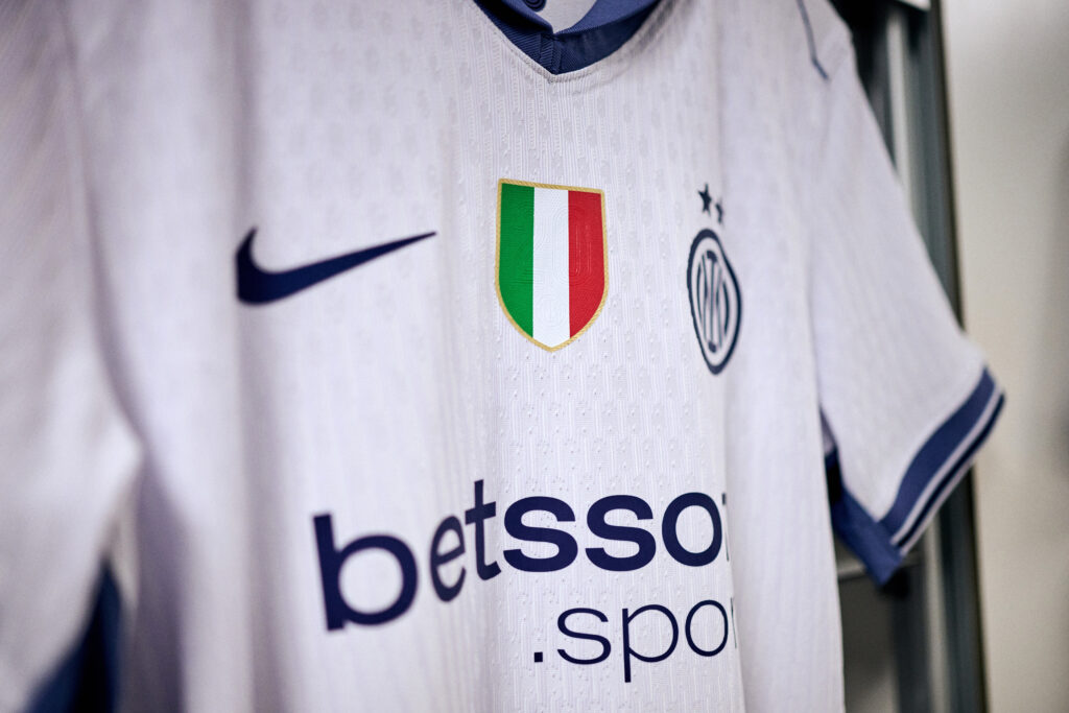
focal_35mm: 35
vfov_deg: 37.9
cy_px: 356
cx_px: 534
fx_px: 1039
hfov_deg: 54.4
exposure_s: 1/250
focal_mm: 35
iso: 1000
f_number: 1.8
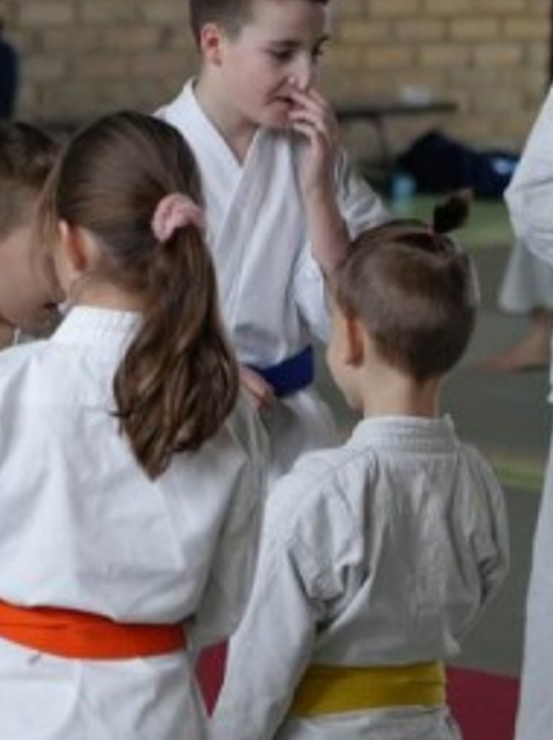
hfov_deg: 4.7
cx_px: -3
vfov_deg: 6.2
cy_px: 363
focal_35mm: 318
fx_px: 6785
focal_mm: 105
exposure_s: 1/160
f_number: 4
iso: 2500
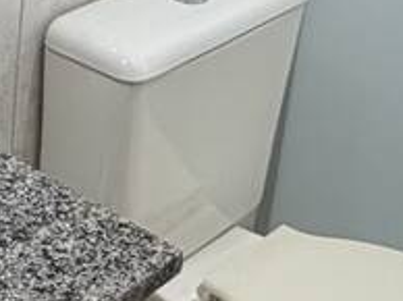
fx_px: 1209
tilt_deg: -22.9
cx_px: 50
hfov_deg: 18.6
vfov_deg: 13.9
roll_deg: -3.6
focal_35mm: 104
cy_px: -21
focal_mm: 2.22
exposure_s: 1/120
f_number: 2.2
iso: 160
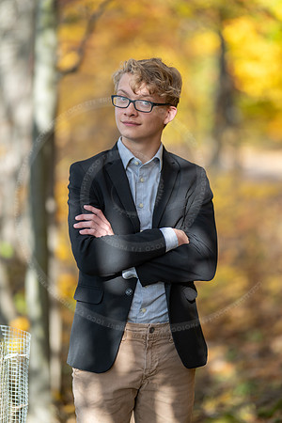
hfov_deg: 16.1
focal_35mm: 85
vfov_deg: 23.9
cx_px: 141
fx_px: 999
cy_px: 212
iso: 80
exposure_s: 1/1250
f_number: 1.2
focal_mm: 85
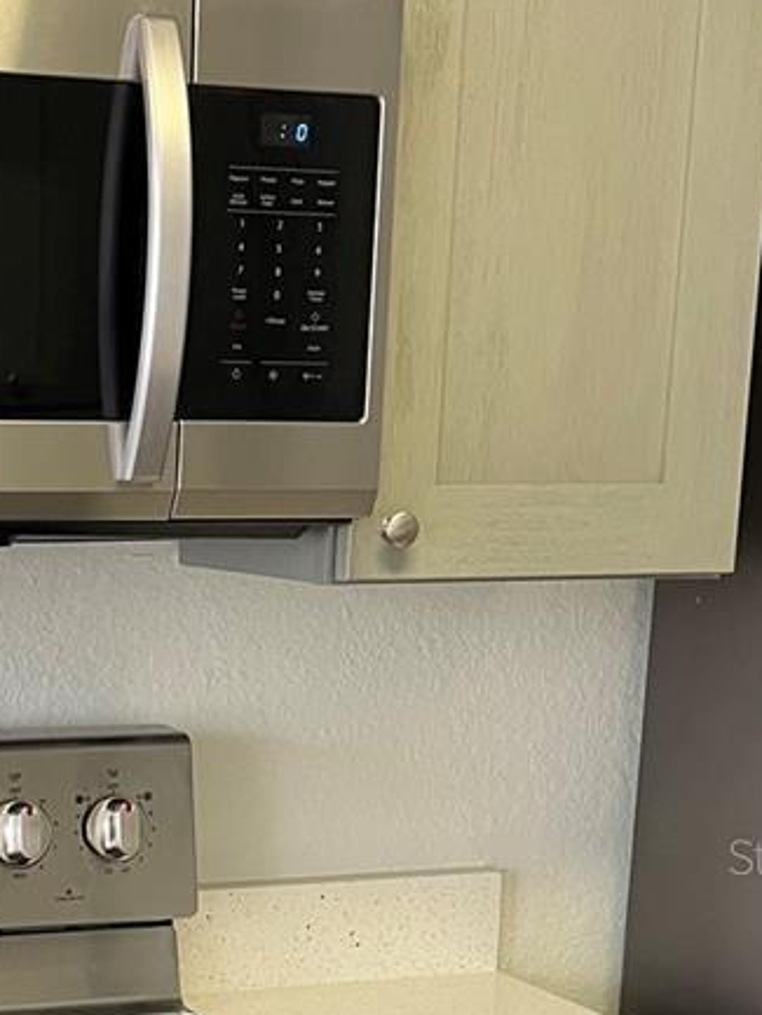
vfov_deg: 26.4
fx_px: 2112
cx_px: -106
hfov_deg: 19.5
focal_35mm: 72
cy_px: 856
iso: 160
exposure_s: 1/60
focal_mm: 5.7
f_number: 1.5
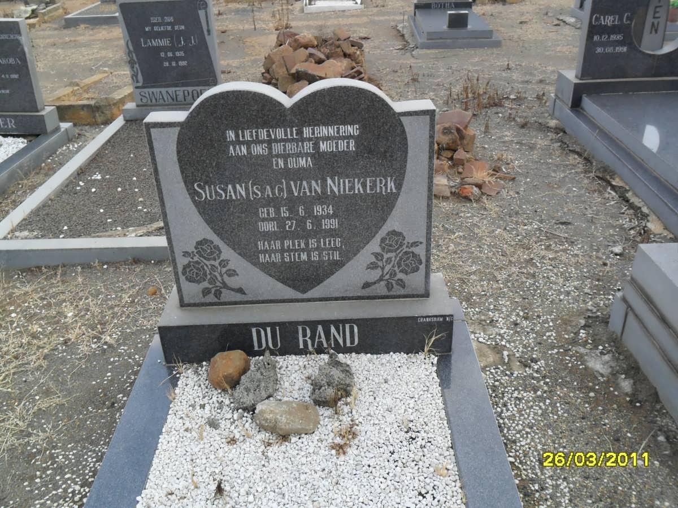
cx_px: 339
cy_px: 254
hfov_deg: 56.8
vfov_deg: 44.2
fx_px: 627
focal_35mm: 32
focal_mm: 5.7
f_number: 3.7
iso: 100
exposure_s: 1/90
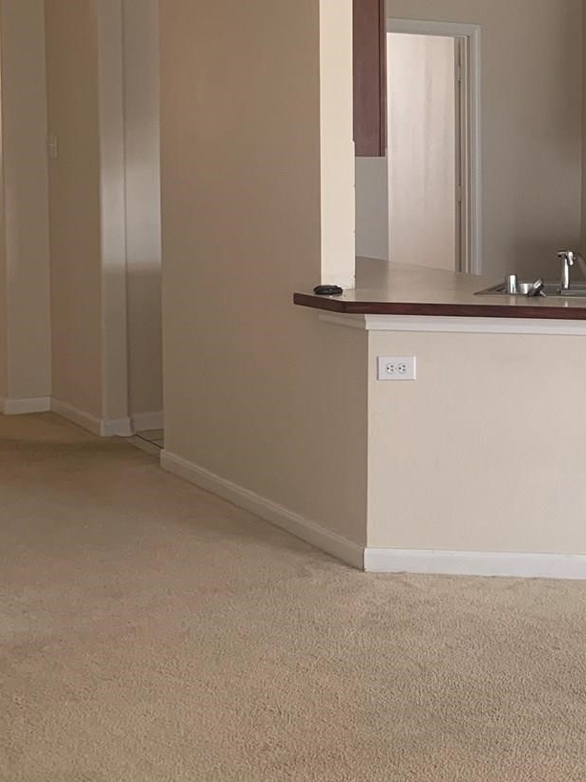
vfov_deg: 29.6
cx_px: 746
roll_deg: -1.1
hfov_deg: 20.7
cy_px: 260
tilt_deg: -3.8
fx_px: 1468
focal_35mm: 65
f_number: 1.8
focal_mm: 4.25
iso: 100
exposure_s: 1/79
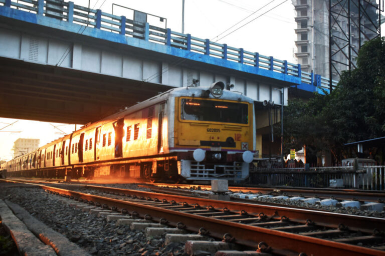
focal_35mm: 39
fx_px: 417
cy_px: 128
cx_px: 192
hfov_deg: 49.6
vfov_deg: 34.2
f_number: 5.6
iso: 220
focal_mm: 26
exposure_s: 1/250
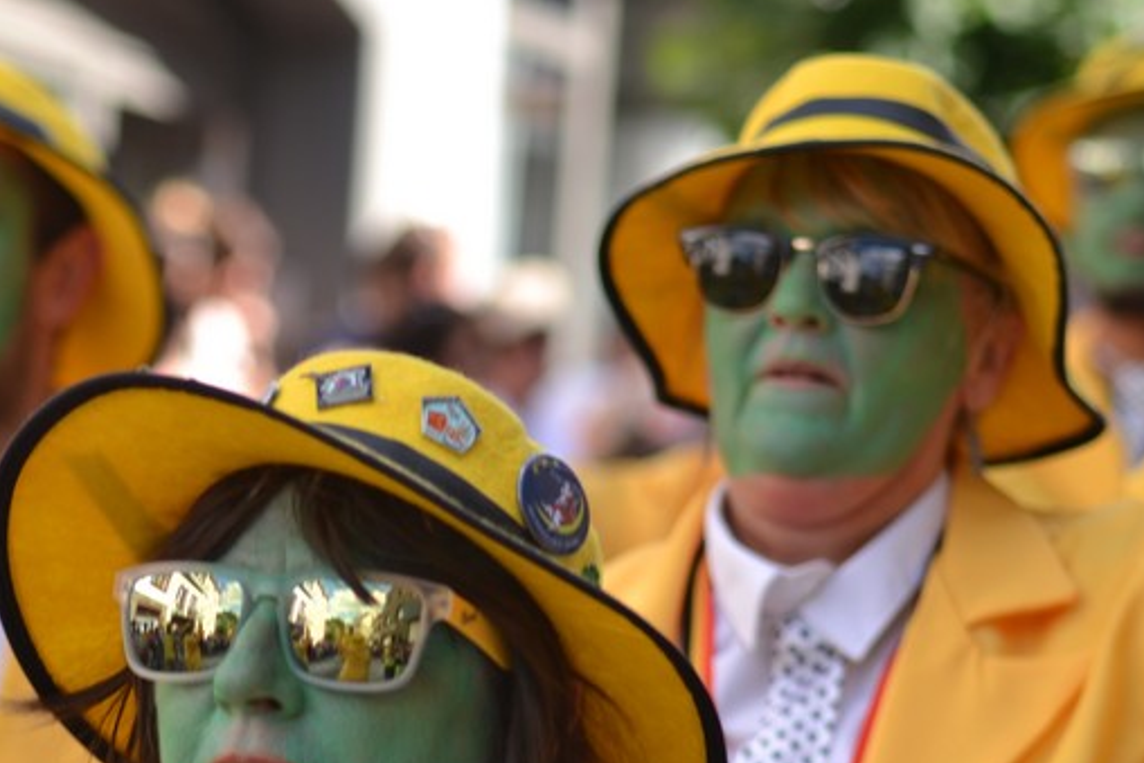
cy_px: 589
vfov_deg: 5.7
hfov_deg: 8.5
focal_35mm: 242
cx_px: 322
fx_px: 7692
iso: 100
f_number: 3.2
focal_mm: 80
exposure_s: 1/400
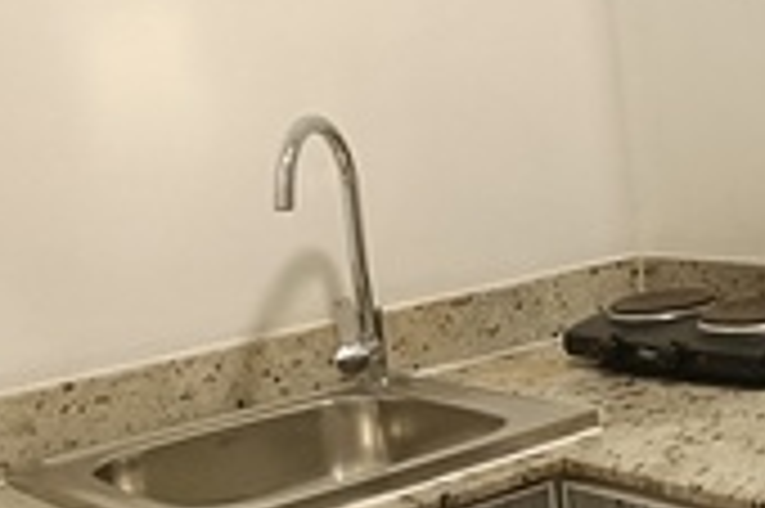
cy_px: 164
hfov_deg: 26.4
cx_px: 862
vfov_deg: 19.4
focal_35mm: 70
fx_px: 1486
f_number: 1.7
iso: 2029
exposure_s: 1/50
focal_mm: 4.7
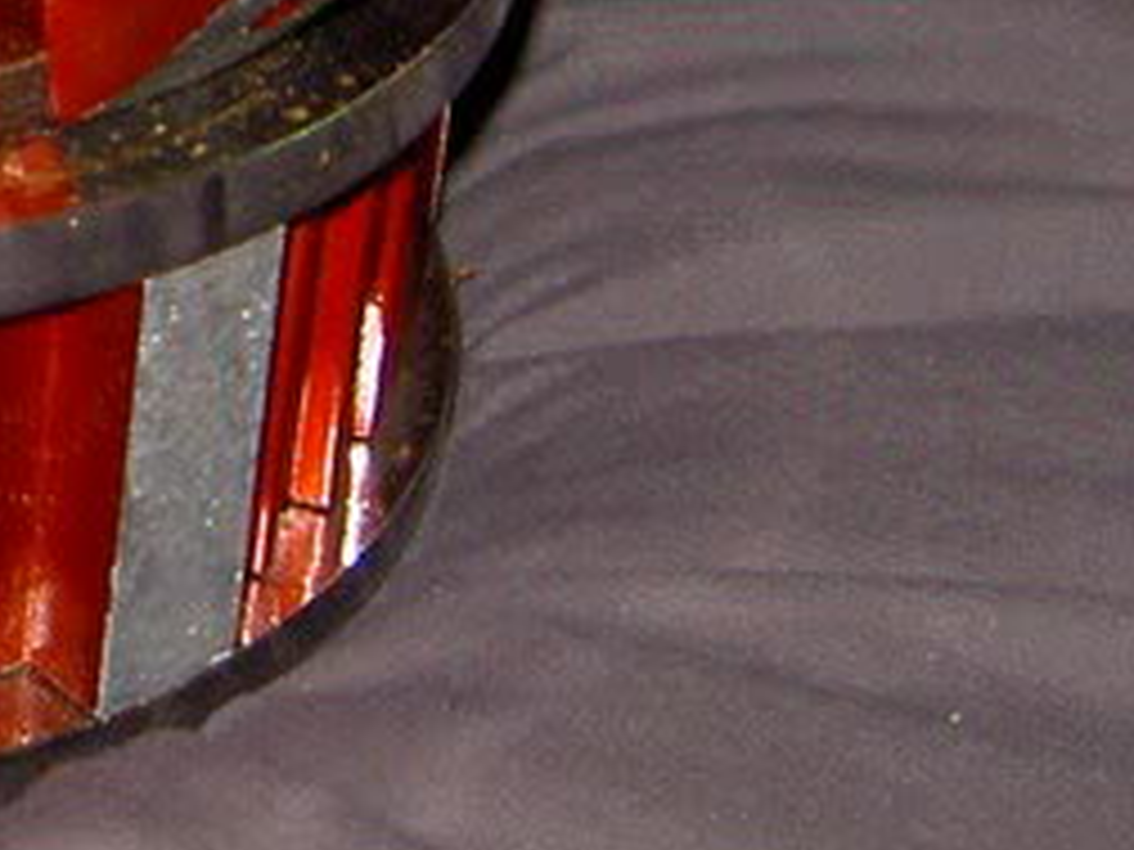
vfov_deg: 10.4
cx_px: -585
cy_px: -441
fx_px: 4521
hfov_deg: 13.4
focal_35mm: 138
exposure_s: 1/60
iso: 200
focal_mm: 5.6
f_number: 2.8
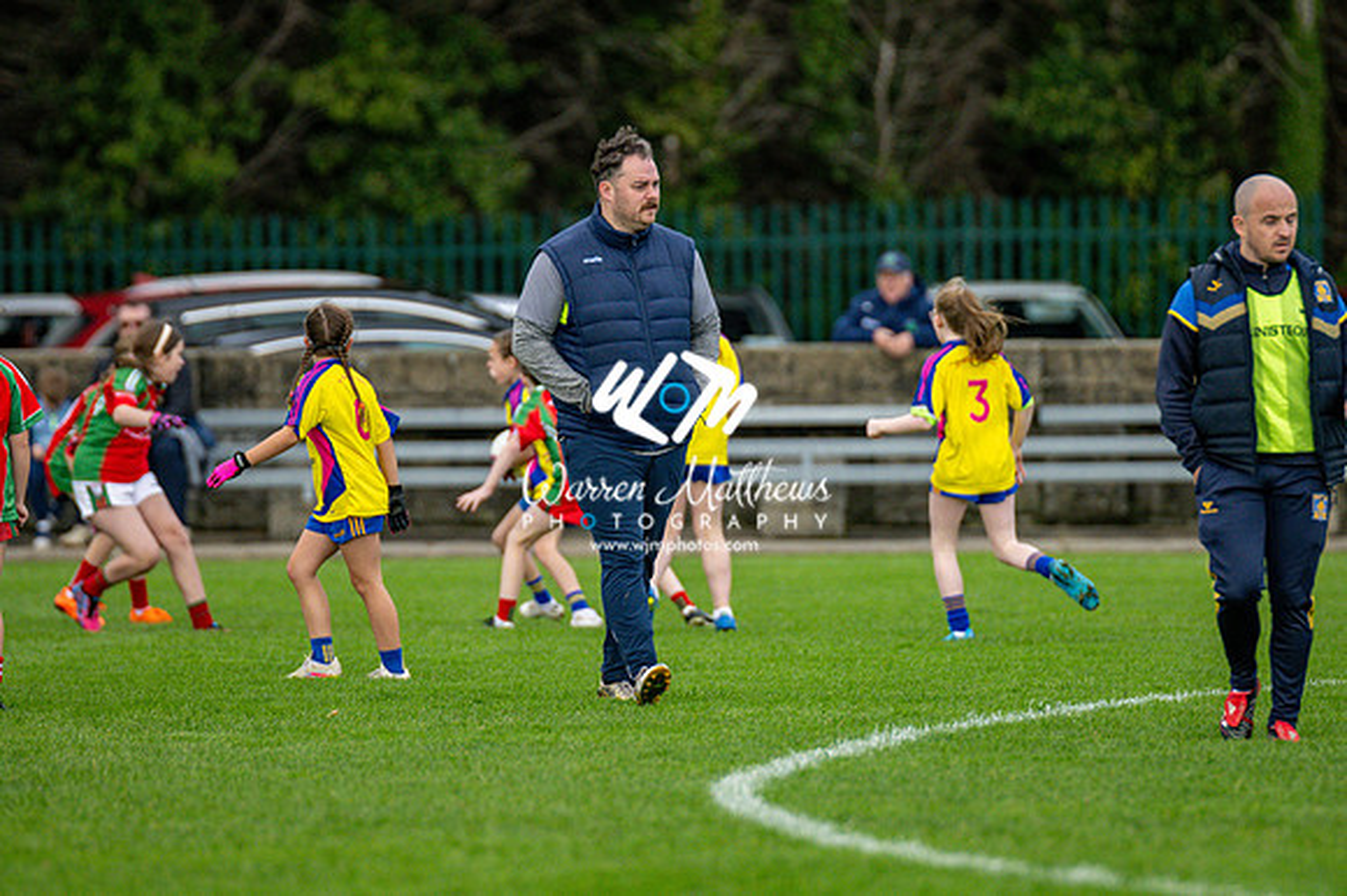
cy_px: 448
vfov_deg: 3.1
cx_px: 674
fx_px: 16827
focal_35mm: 450
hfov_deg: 4.6
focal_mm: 300
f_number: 2.8
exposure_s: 1/6400
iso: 1100
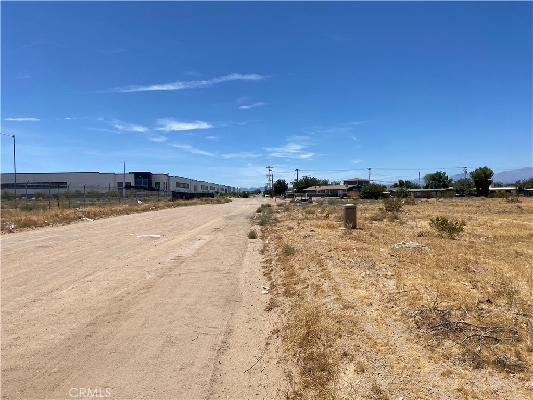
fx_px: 400
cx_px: 266
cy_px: 200
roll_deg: +1.4
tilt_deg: -0.4
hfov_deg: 67.3
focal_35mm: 26
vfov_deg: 53.1
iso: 32
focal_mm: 4.25
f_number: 1.8
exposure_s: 1/5236
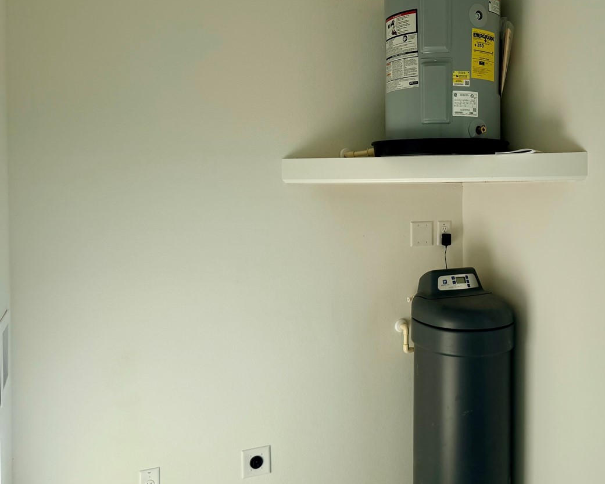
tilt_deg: +0.7
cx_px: 428
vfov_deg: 41.1
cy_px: 206
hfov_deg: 48.9
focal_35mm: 36
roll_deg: +0.4
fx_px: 645
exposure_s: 1/1314
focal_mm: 6.76
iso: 80
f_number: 1.78
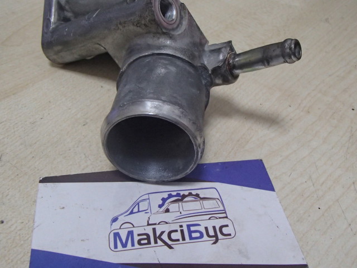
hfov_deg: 50.2
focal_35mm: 37
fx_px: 381
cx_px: 178
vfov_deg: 38.6
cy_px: 134
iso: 800
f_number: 4.7
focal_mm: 6.64
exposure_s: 1/60
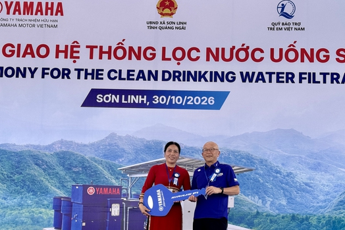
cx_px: 165
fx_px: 584
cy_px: 151
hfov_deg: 32.9
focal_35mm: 61
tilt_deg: +9.4
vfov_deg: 22.2
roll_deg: -2.4
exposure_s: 1/900
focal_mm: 6.76
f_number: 1.78
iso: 64
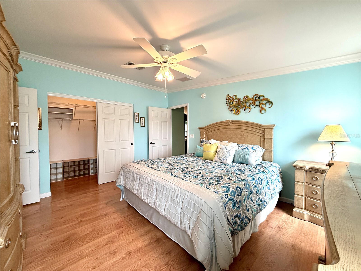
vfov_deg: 85.7
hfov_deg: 102.1
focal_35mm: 14
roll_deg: +0.2
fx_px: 146
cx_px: 180
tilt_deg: -0.5
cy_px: 136
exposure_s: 1/120
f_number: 2.2
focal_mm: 2.22
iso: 160
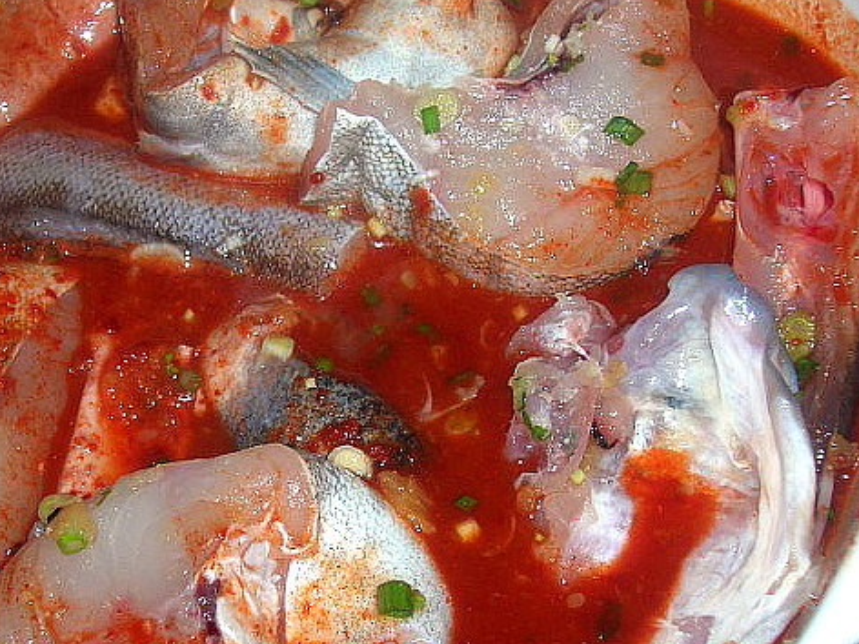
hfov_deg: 33.7
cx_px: 346
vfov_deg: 25.6
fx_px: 1414
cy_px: 384
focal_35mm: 57
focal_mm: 7
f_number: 3.1
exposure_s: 1/60.1
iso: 50
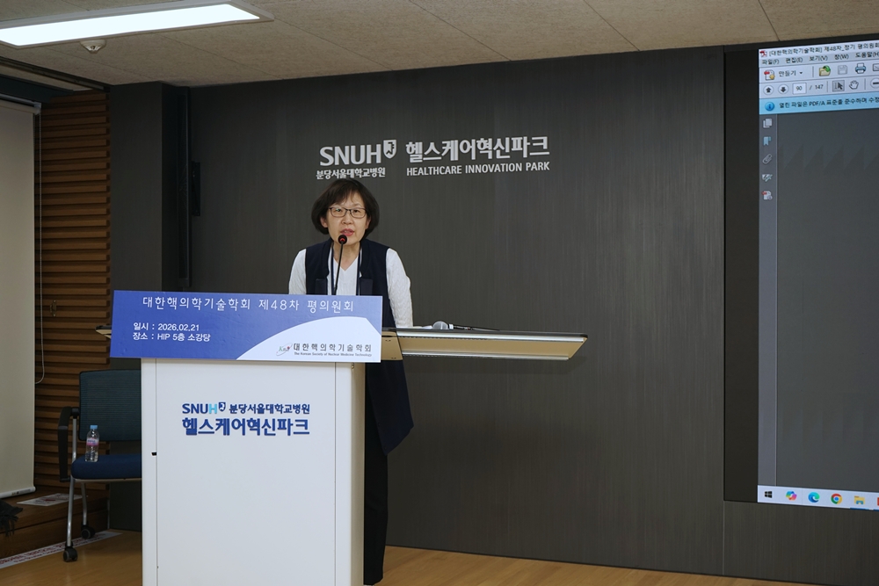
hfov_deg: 43.6
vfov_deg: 29.9
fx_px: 1099
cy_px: 293
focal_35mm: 45
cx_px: 440
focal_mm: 45
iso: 400
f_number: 6.3
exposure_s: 1/80
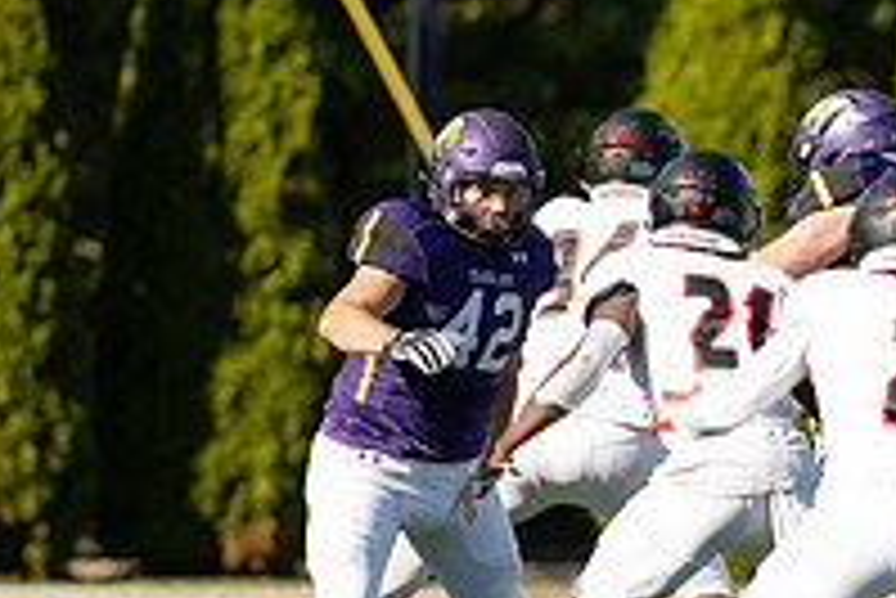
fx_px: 21793
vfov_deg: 1.6
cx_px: 1207
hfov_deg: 2.4
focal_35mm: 875
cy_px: 438
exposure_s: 1/2000
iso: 250
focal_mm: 300
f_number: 3.2
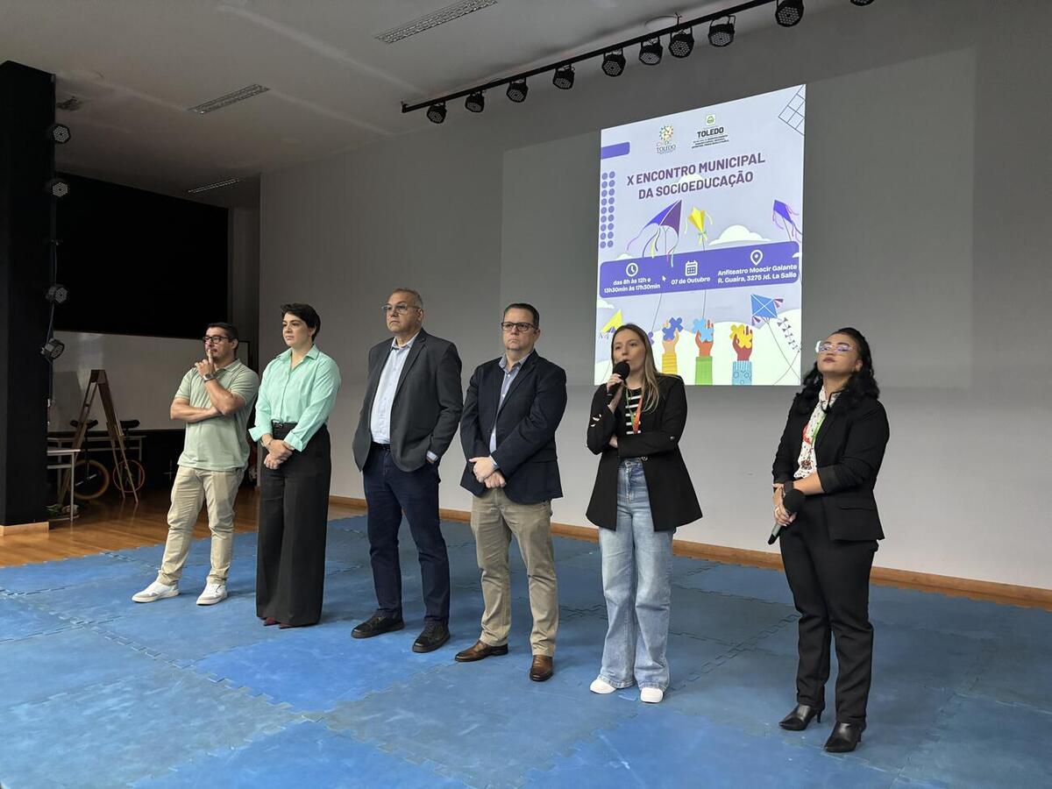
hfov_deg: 67.3
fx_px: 790
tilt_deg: +0.4
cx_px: 526
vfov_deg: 53.1
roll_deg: -0.3
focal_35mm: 26
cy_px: 394
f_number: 1.6
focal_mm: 5.96
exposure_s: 1/30
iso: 500
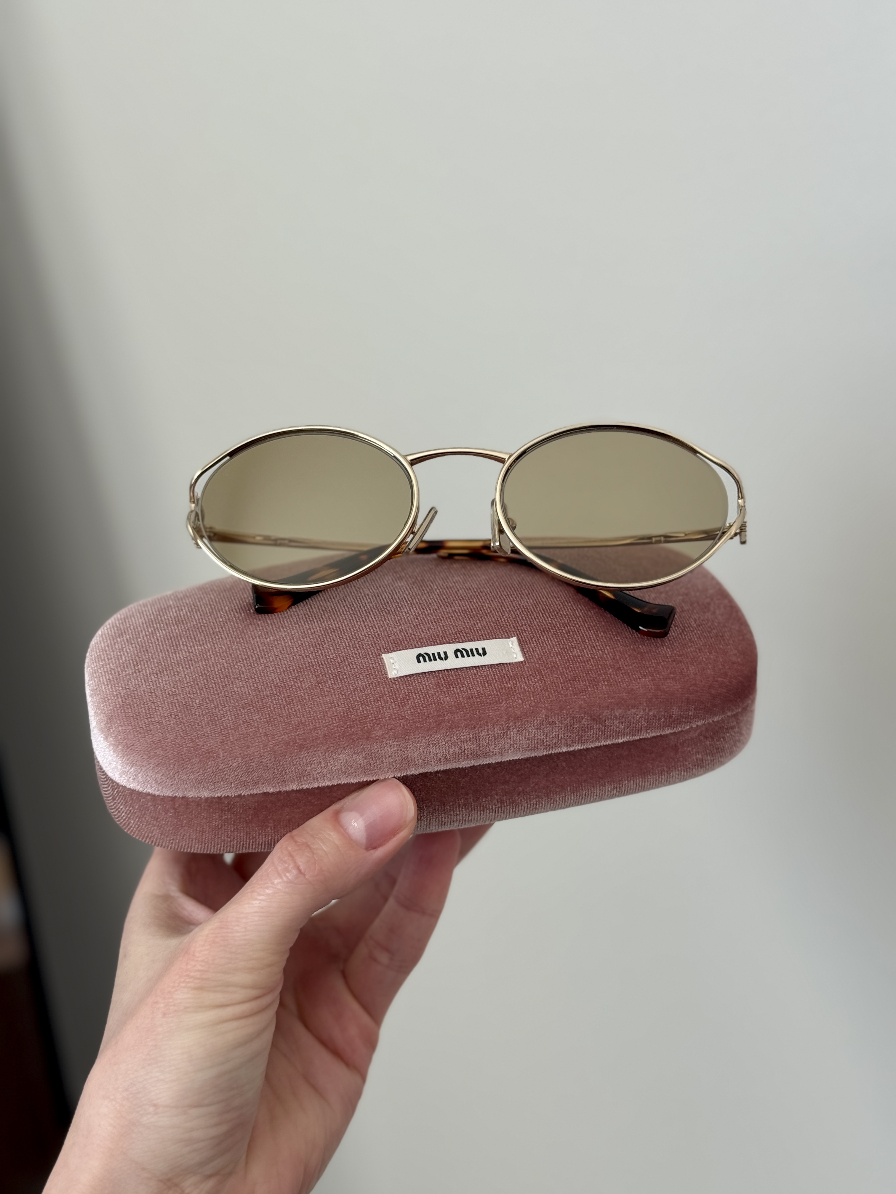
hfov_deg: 30.3
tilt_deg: -26.3
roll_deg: +1.1
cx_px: 448
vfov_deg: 39.7
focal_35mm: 48
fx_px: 1657
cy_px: 597
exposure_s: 1/167
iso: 50
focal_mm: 6.76
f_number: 1.78
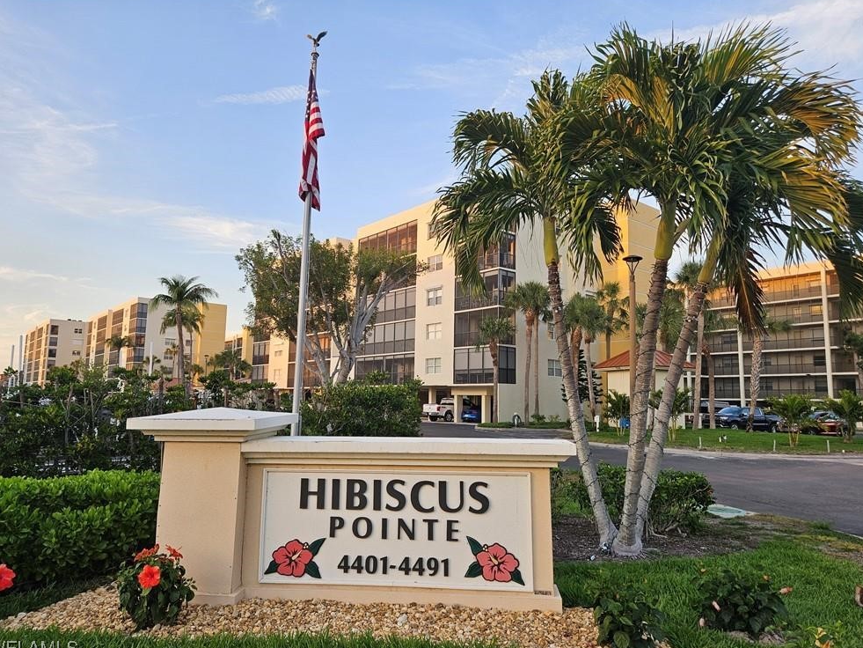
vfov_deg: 56.8
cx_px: 421
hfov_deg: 71.6
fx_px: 598
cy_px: 330
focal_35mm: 24
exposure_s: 1/363
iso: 50
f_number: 1.8
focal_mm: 5.4
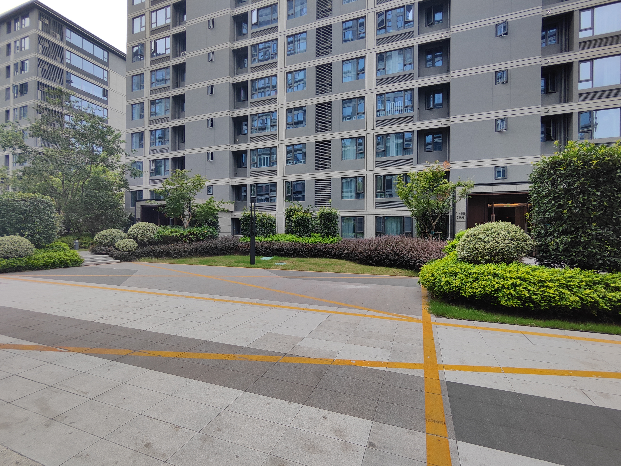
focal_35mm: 16
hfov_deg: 94.5
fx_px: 287
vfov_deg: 78.1
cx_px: 310
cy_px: 233
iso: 50
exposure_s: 1/455
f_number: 2.4
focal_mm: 2.13
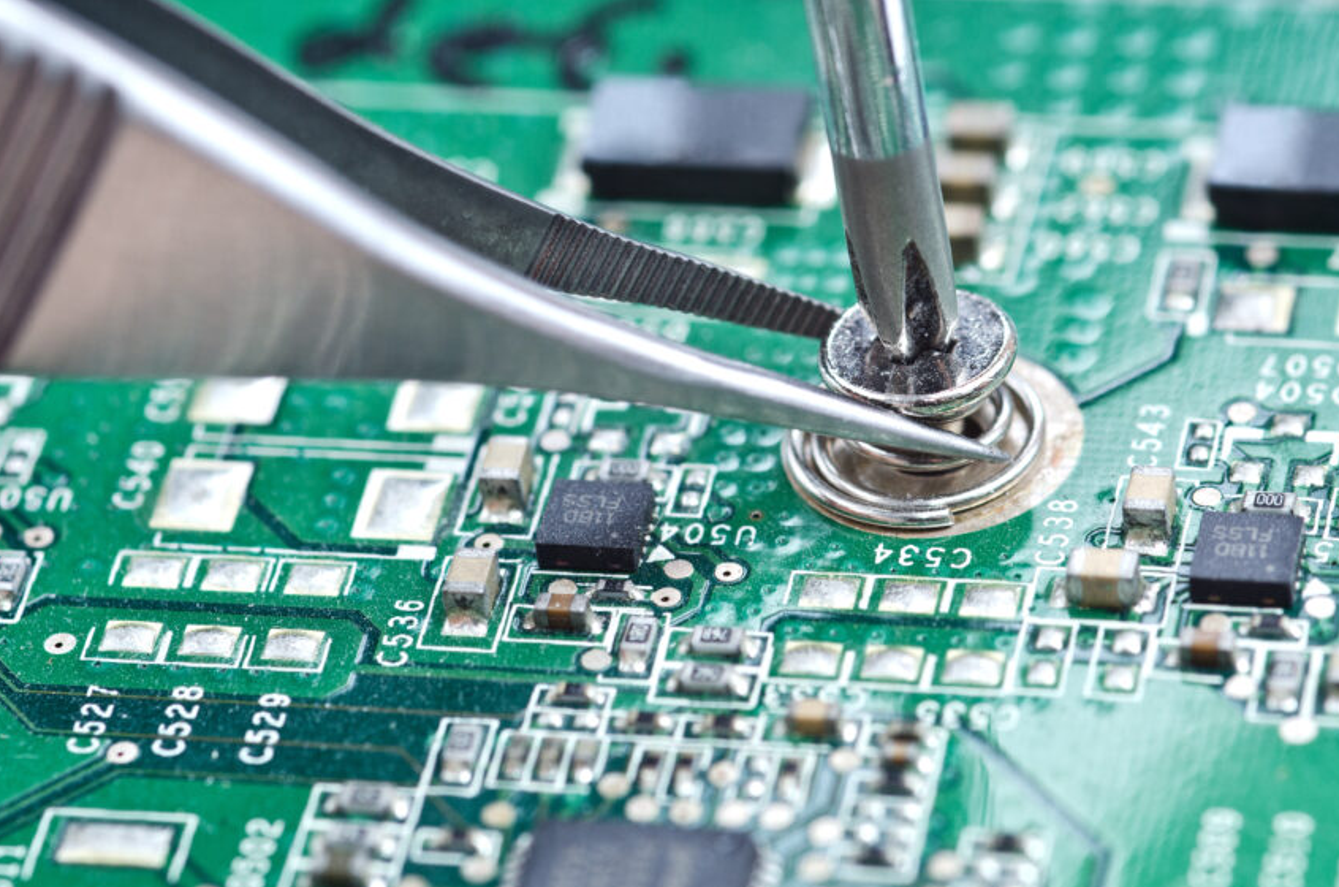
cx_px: 777
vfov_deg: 8.2
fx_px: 6197
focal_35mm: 167
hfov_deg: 12.3
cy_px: 371
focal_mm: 92
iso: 100
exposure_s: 1/160
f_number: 7.1
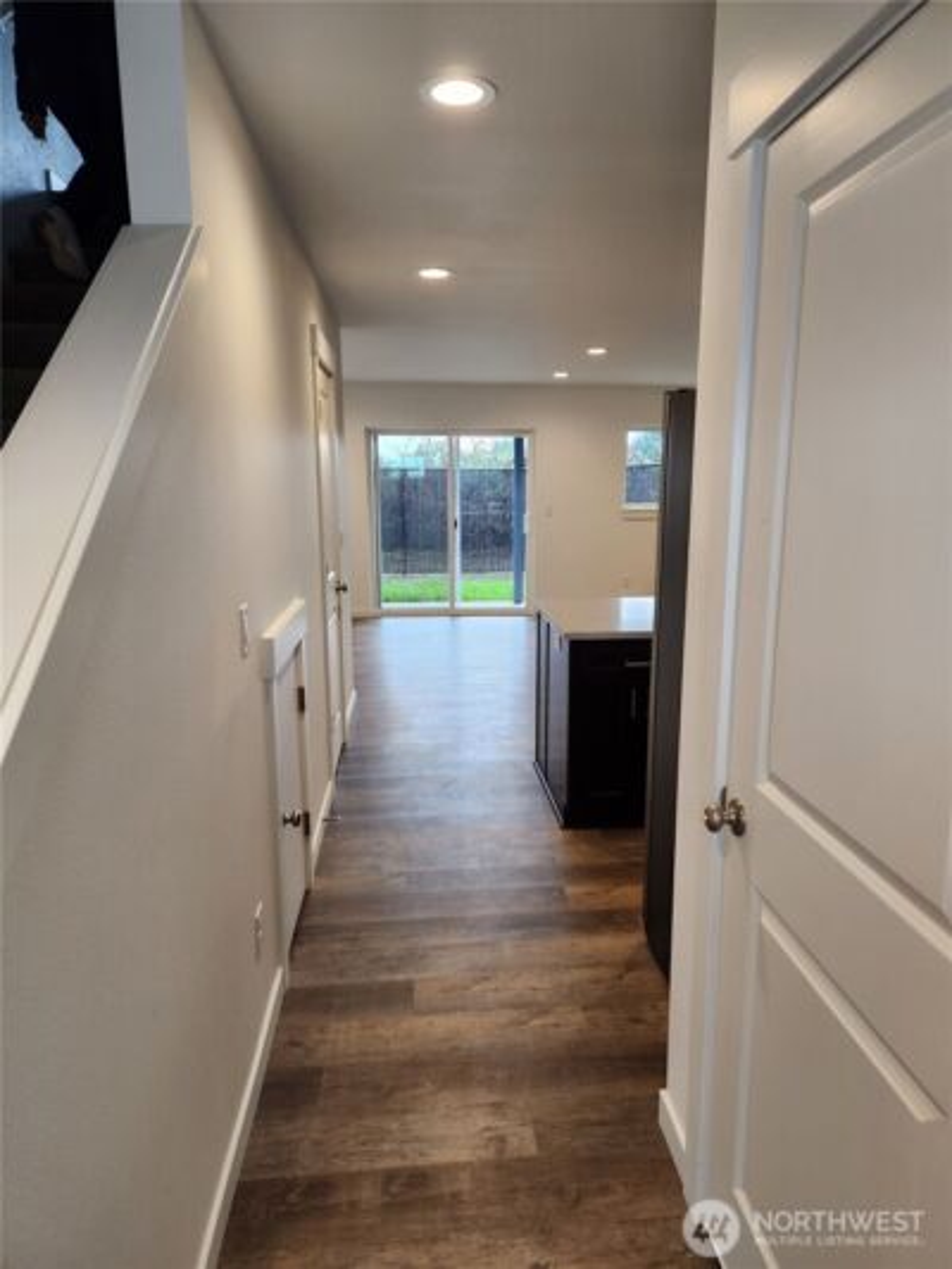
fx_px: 843
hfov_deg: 58.9
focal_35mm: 23
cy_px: 634
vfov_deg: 73.9
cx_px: 476
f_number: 1.8
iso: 125
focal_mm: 5.4
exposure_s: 1/120
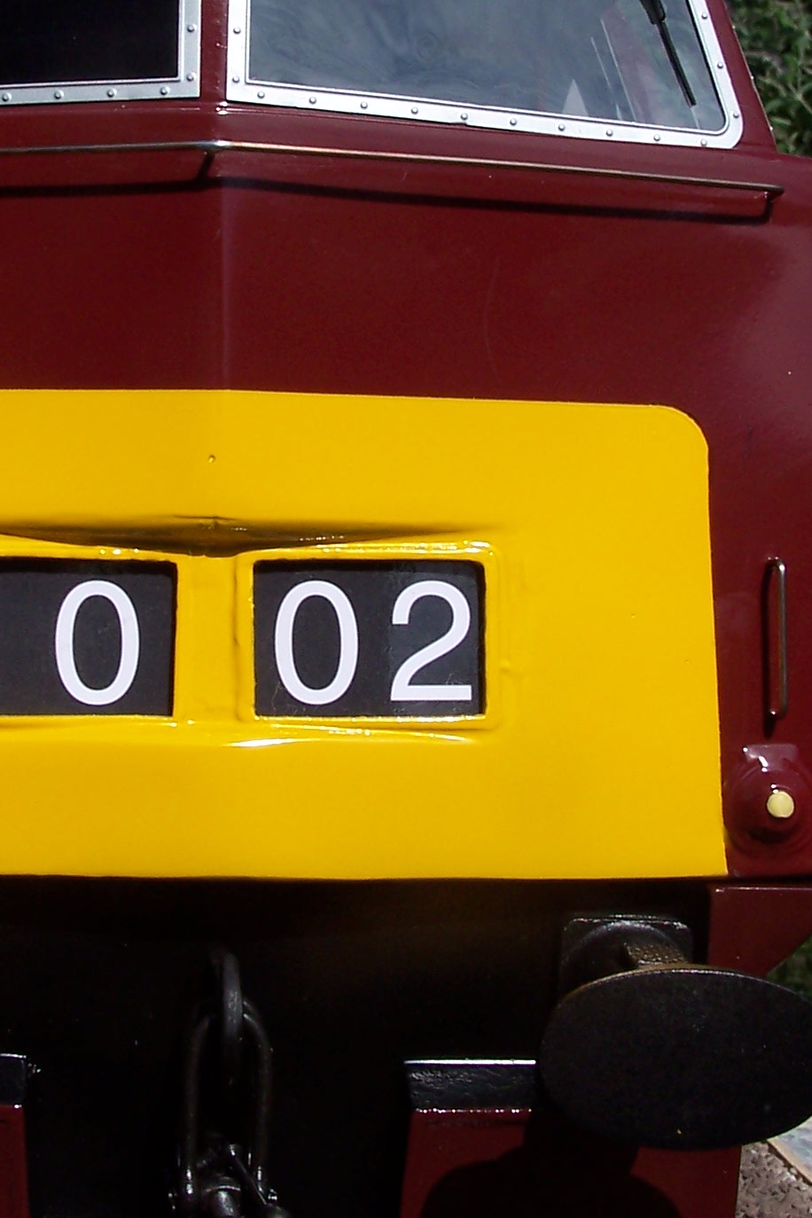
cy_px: 422
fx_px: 2537
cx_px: 241
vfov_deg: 26.9
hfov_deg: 18.1
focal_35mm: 75
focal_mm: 7.1
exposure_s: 1/750
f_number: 5.6
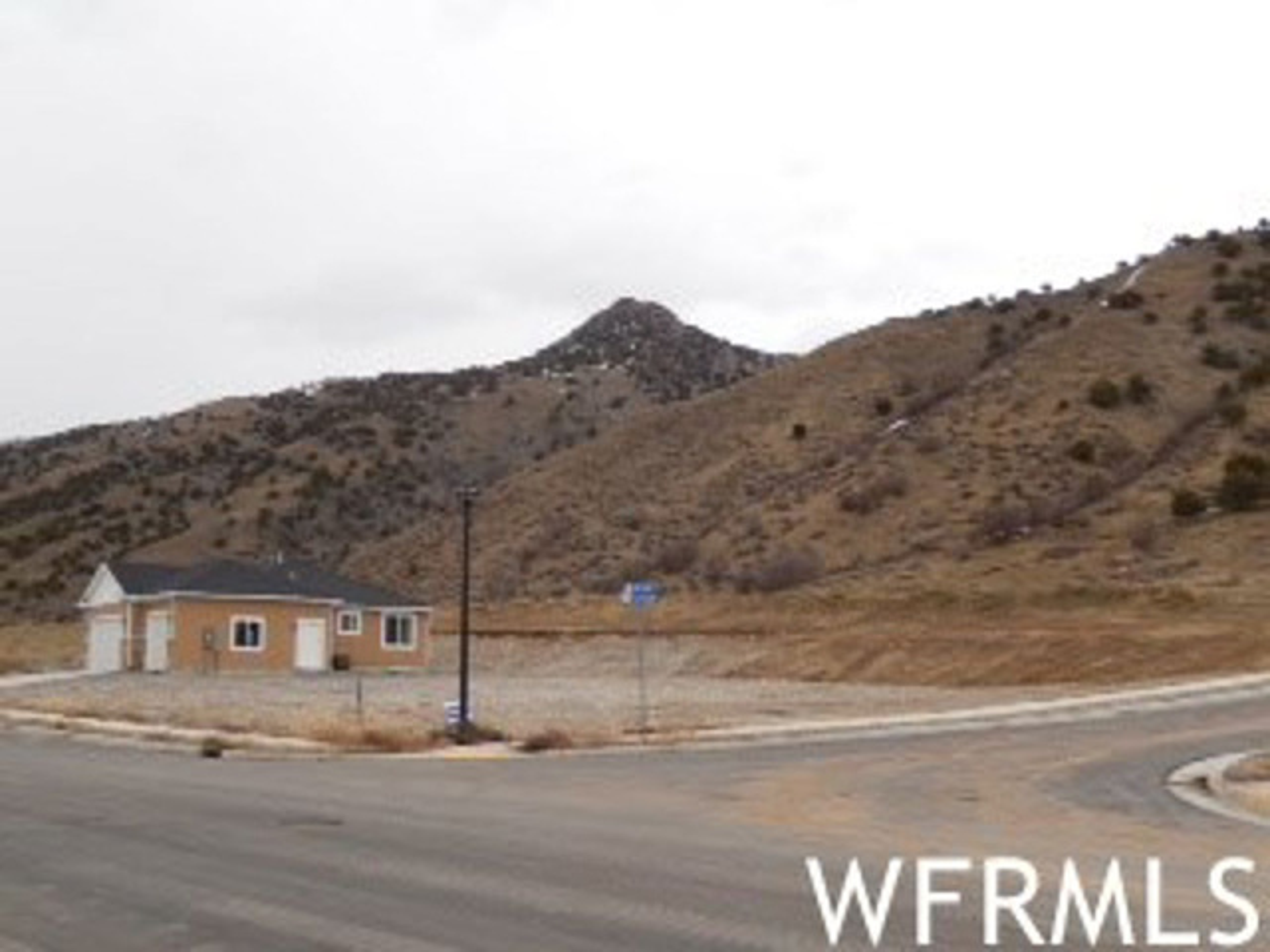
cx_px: 635
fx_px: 1504
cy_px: 476
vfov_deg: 35.1
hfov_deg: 45.8
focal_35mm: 41
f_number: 4.2
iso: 125
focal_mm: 7.3
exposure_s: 1/500
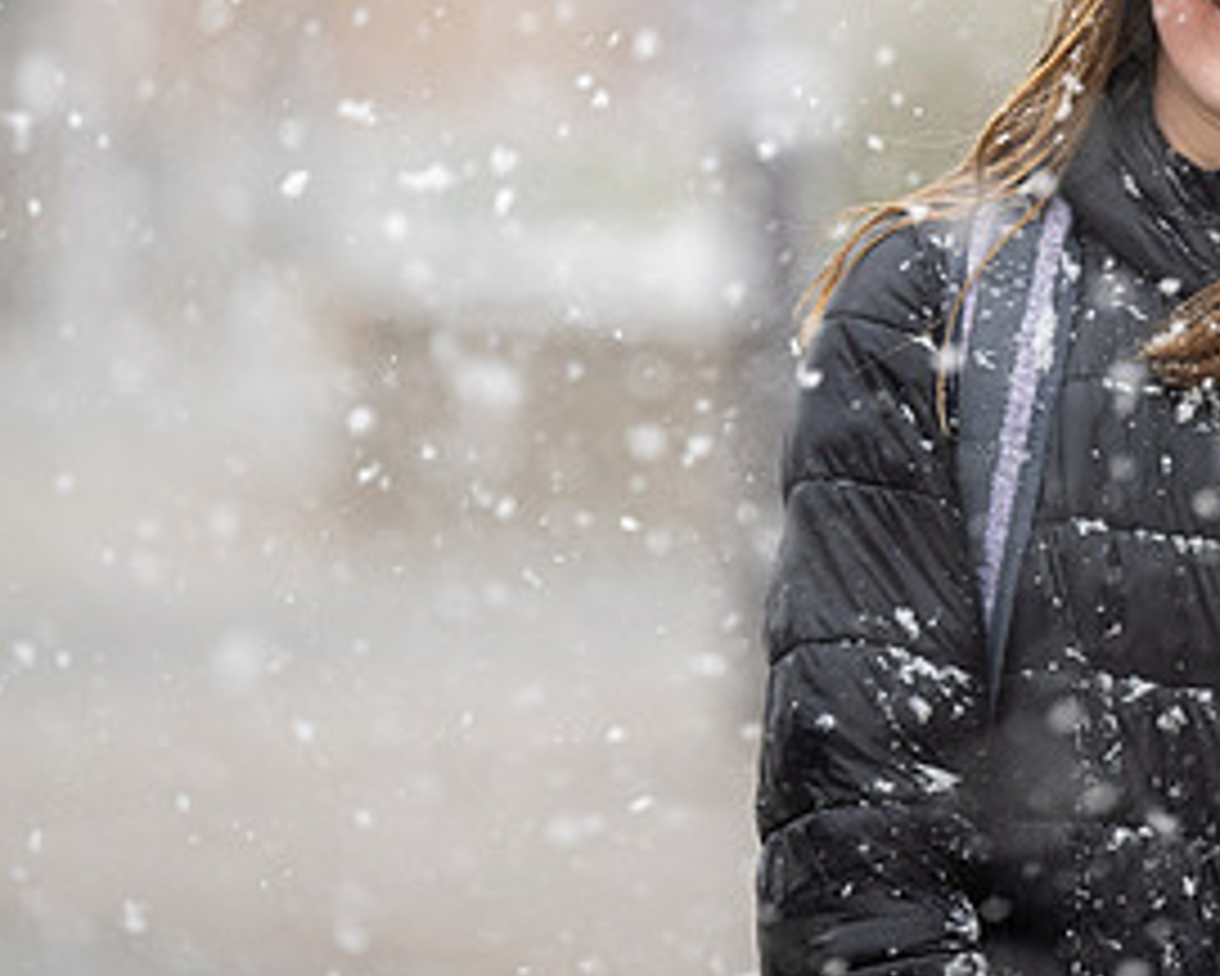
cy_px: 142
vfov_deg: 3.9
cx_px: 954
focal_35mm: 402
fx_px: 14520
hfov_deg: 4.8
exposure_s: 1/800
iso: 800
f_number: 2.8
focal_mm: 200
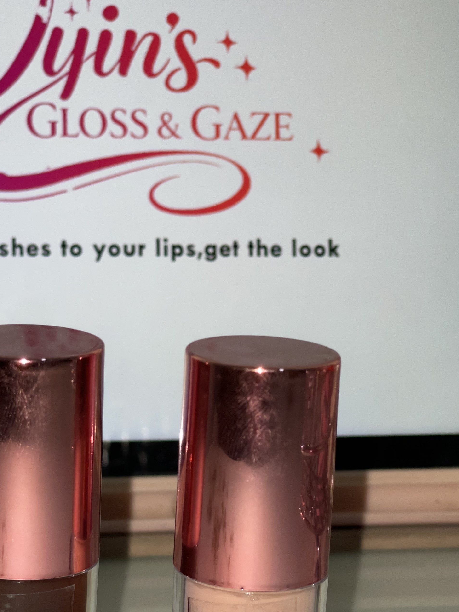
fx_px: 1786
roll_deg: -2.6
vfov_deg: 19.4
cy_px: 397
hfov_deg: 14.6
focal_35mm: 101
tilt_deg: -13.7
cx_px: 152
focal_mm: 7.5
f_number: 2.2
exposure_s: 1/100
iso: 25
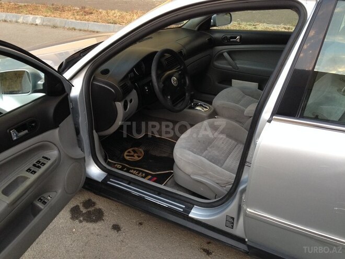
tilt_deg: -27.4
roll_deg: -1.1
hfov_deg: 55.4
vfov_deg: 42.9
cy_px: 130
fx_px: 329
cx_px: 172
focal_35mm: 33
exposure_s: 1/20
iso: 100
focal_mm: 4.12
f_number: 2.4
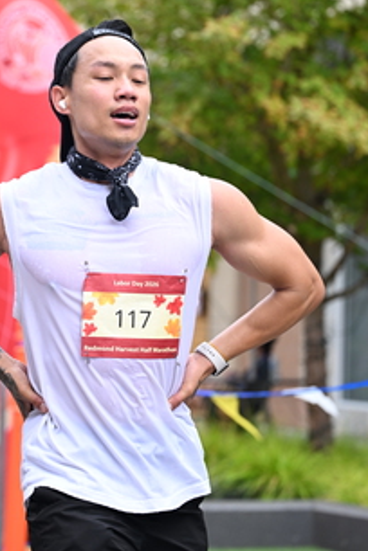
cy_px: 182
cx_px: 48
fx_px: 1932
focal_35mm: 126
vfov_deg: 16.2
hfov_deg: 10.8
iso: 640
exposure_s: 1/1600
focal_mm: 70
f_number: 2.8
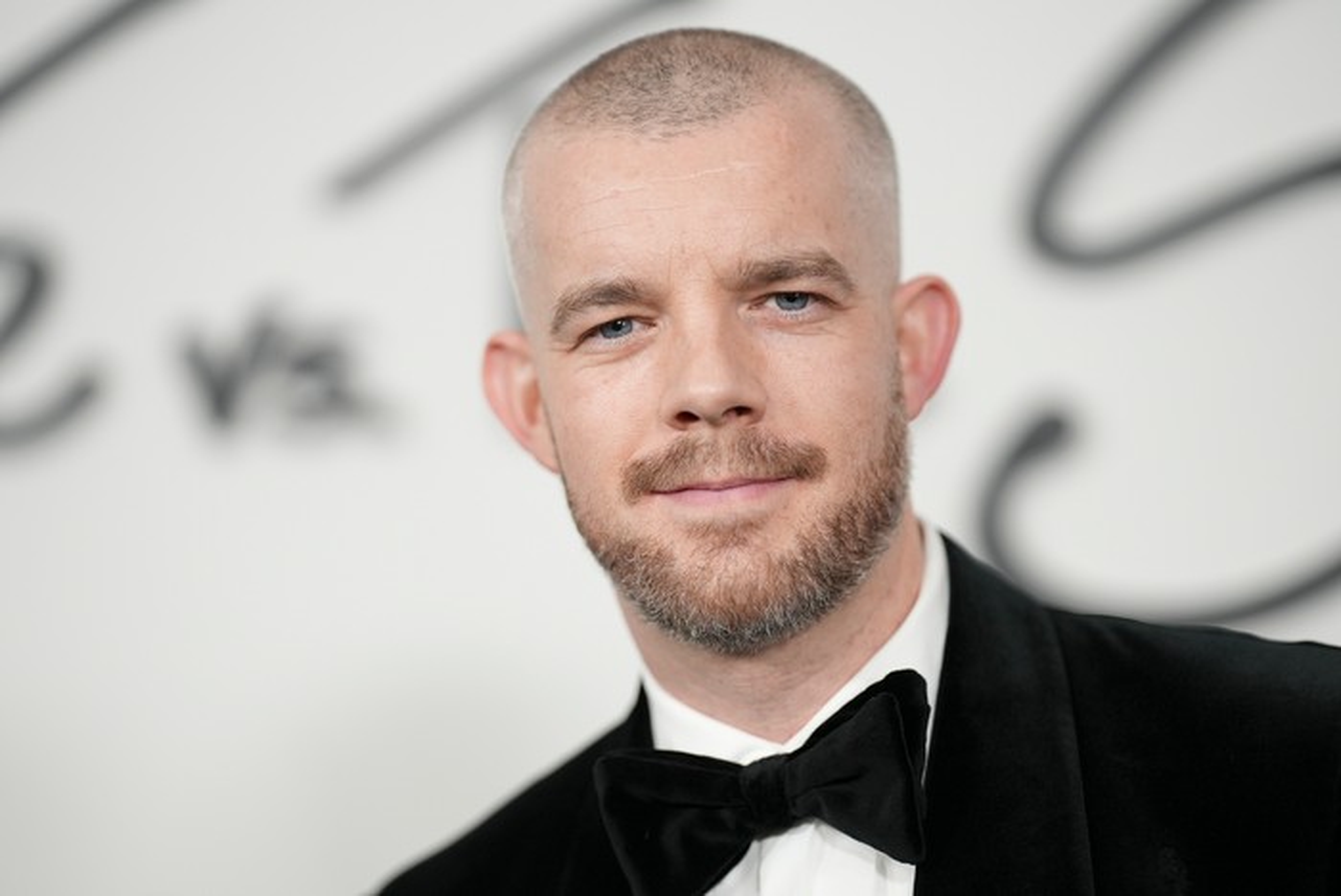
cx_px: 670
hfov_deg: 15.2
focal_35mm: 135
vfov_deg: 10.2
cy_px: 448
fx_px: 5033
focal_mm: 135
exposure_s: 1/800
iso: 1000
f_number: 1.8
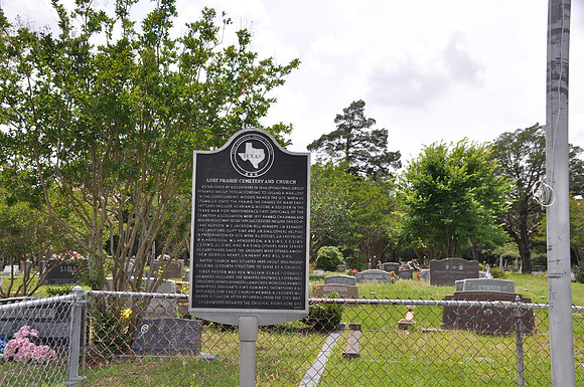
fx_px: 680
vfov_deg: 31.8
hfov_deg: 46.5
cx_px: 292
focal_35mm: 42
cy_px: 194
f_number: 8
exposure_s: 1/250
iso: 200
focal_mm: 28
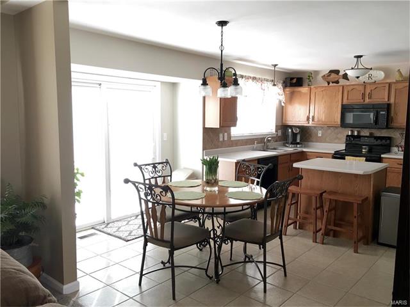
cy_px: 154
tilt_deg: -5.8
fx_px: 343
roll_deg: -0.3
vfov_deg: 48.2
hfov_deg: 61.7
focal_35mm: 29
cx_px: 205
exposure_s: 1/30
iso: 40
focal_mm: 4.15
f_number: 2.2
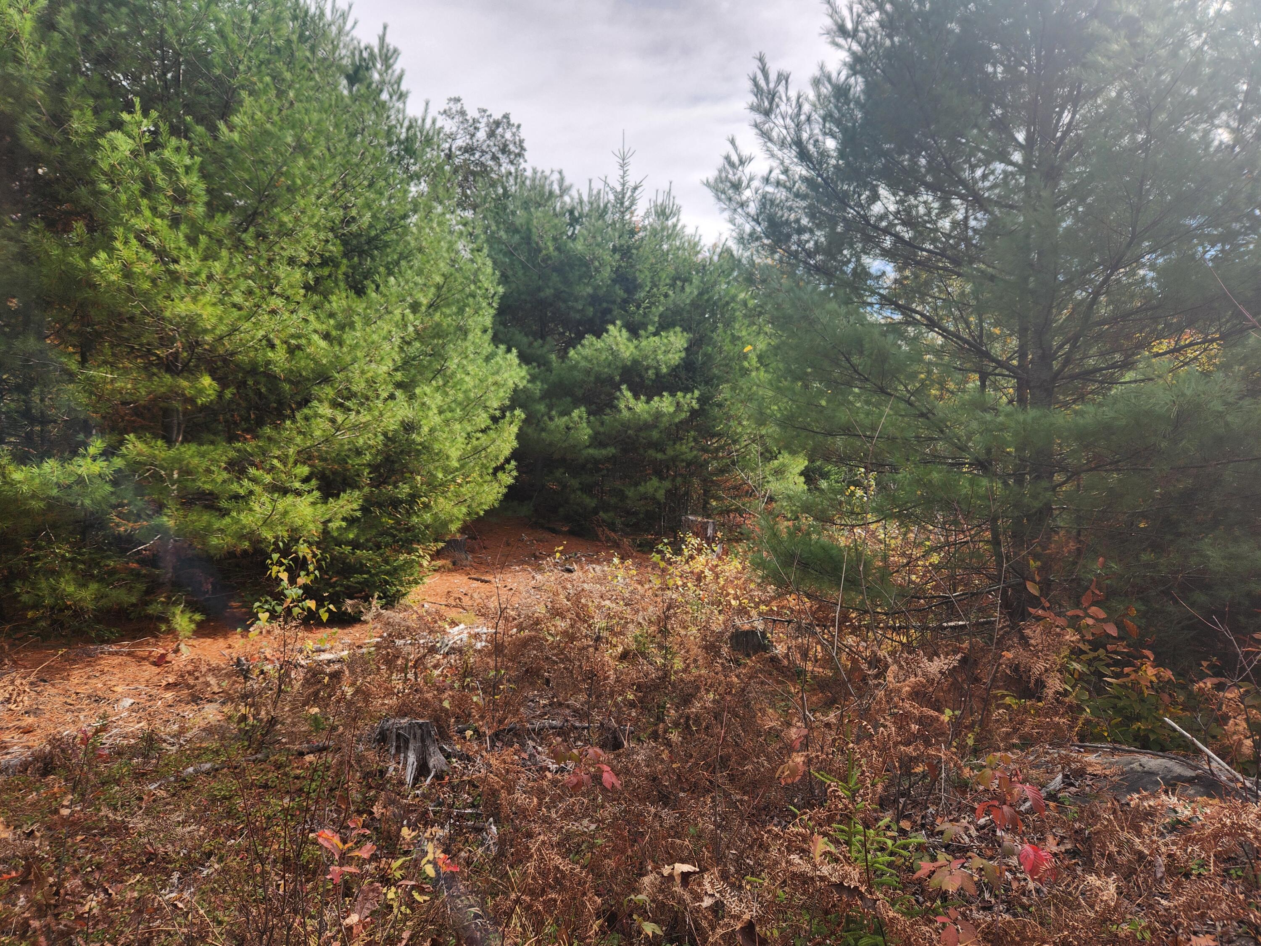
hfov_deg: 73.9
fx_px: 838
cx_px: 630
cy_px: 473
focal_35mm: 23
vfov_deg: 58.9
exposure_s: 1/848
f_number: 1.8
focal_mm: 5.4
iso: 20
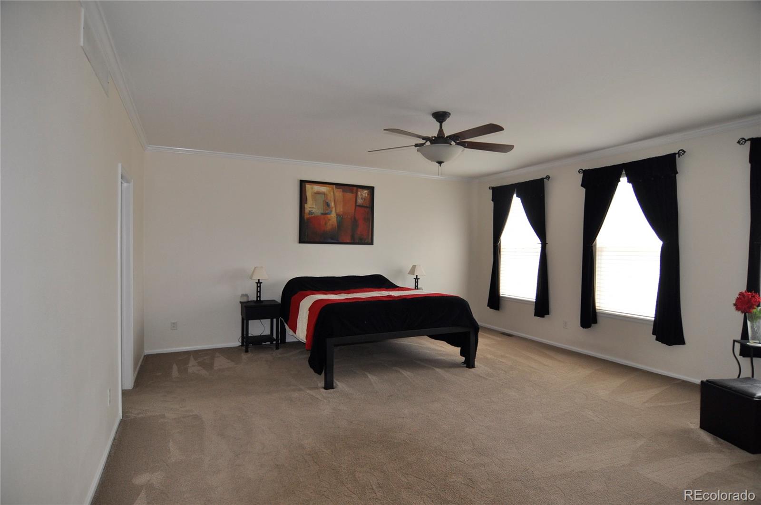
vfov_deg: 67.2
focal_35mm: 18
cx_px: 380
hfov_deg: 90.1
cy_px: 252
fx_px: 380
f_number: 4
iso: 400
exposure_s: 1/160
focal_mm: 12
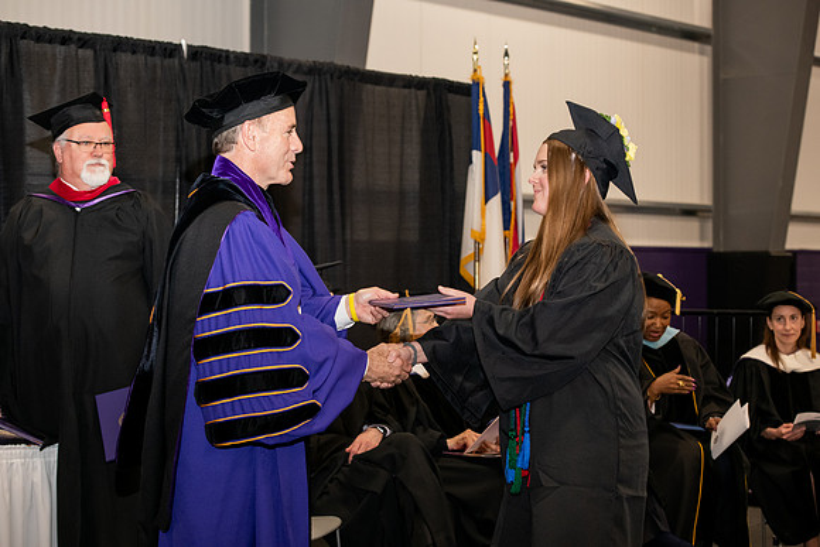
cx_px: 410
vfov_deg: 19.5
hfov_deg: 28.8
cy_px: 274
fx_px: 1595
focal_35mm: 70
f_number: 5
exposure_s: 1/200
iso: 2000
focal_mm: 70
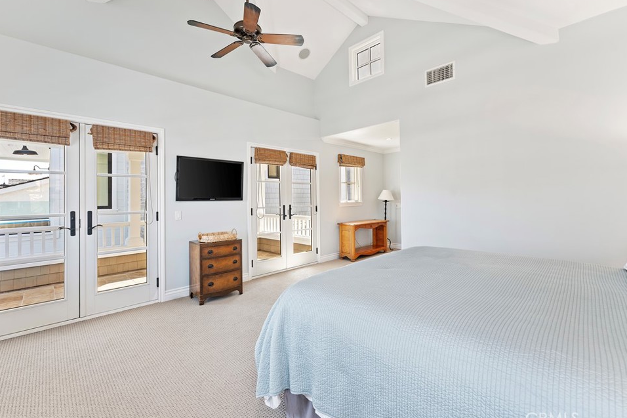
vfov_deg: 77.3
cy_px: 204
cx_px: 302
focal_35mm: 15
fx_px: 261
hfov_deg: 100.4
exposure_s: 1/3
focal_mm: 14
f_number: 7.1
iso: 100
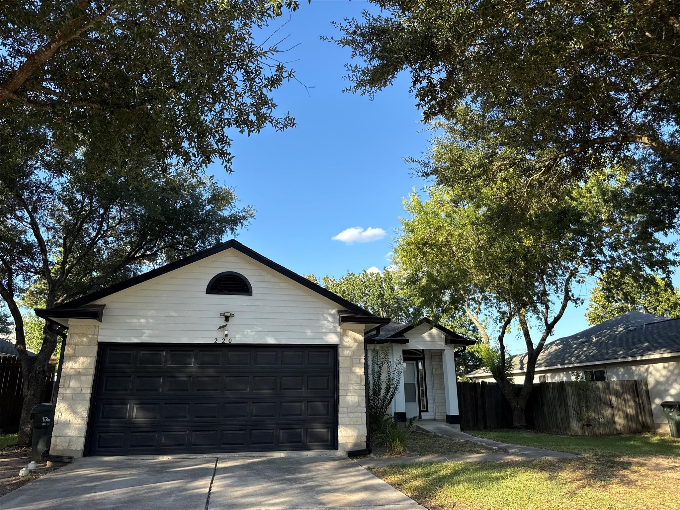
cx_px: 340
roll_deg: +0.0
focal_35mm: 24
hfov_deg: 71.6
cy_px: 255
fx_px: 471
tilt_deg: +17.5
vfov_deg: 56.8
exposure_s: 1/1410
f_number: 1.78
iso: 80
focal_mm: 6.76
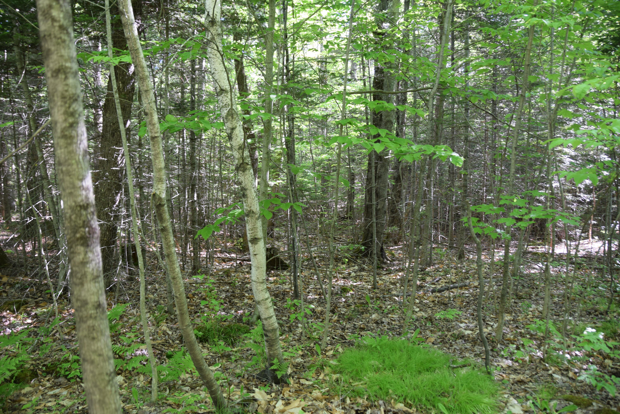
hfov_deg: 67.4
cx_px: 310
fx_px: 465
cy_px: 207
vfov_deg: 47.9
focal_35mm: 27
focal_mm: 18
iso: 500
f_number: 4
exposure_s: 1/60
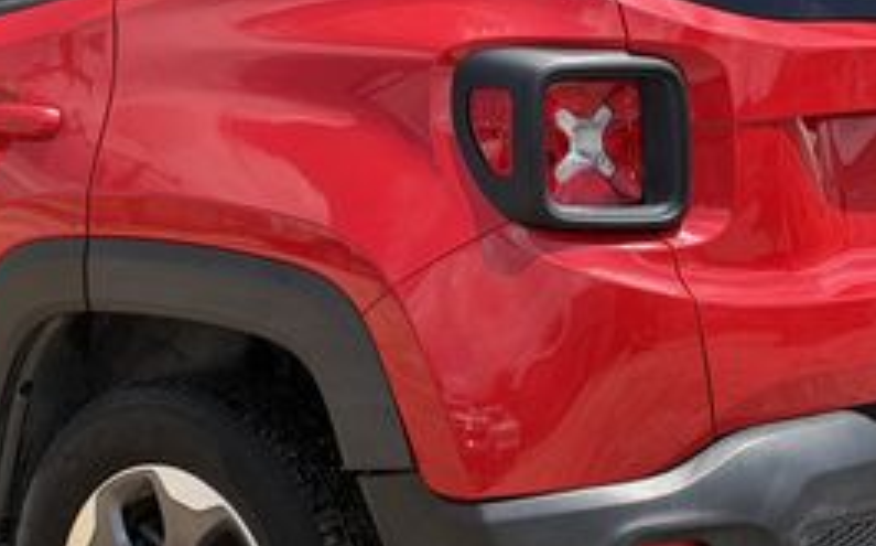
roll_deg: -0.7
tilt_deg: -9.4
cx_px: 165
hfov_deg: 16.8
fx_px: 2933
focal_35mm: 123
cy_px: 192
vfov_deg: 10.6
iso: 64
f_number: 1.78
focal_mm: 6.76
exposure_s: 1/3096
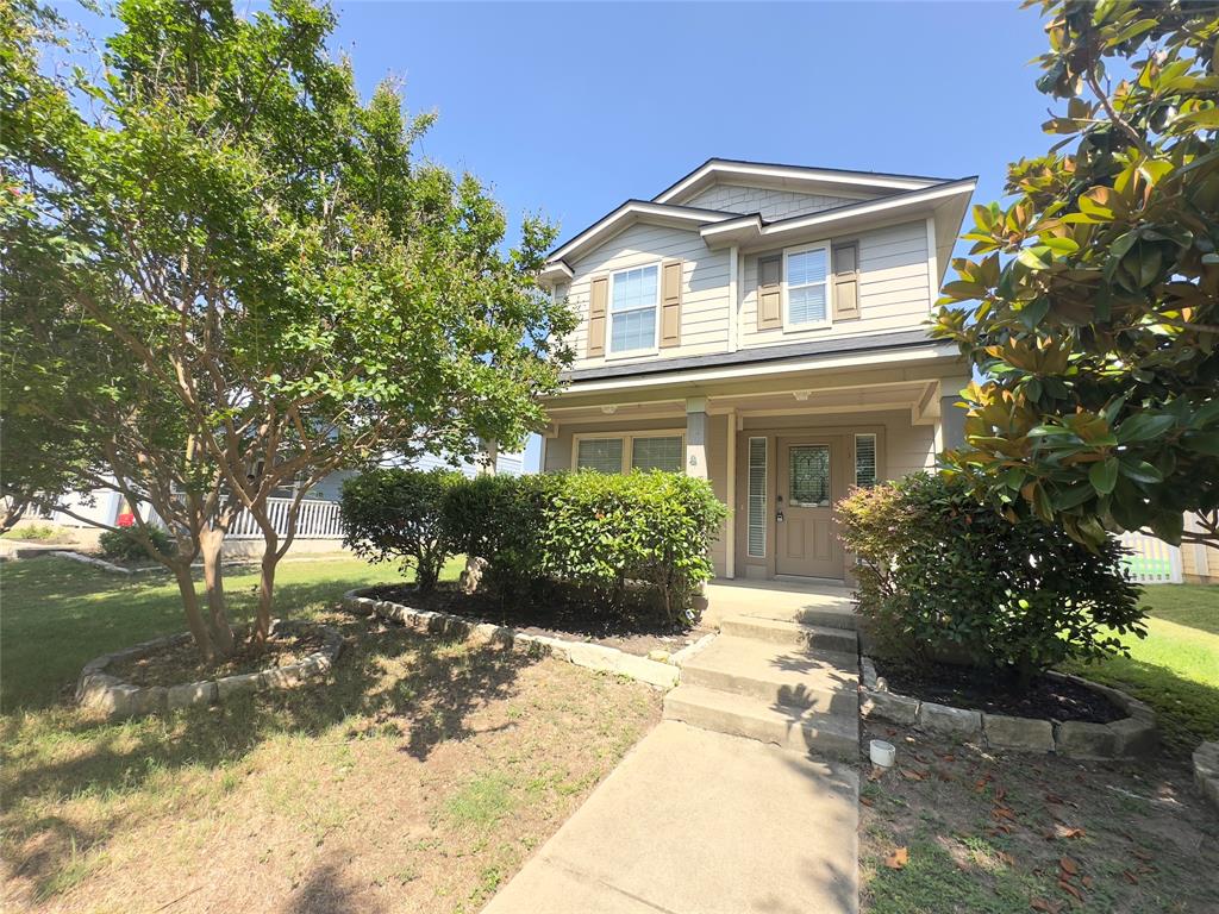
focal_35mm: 14
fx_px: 493
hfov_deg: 102.1
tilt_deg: +8.7
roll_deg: -2.7
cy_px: 457
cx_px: 610
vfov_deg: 85.7
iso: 40
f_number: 2.2
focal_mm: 2.22
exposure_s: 1/401
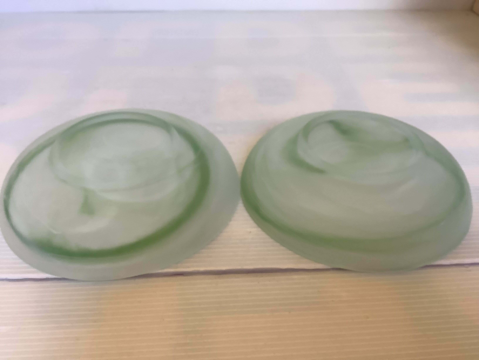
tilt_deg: -37.1
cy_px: 180
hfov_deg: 58.4
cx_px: 240
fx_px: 429
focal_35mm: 31
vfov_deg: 45.4
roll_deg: +0.2
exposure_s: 1/50
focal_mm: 3.3
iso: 64
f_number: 2.4
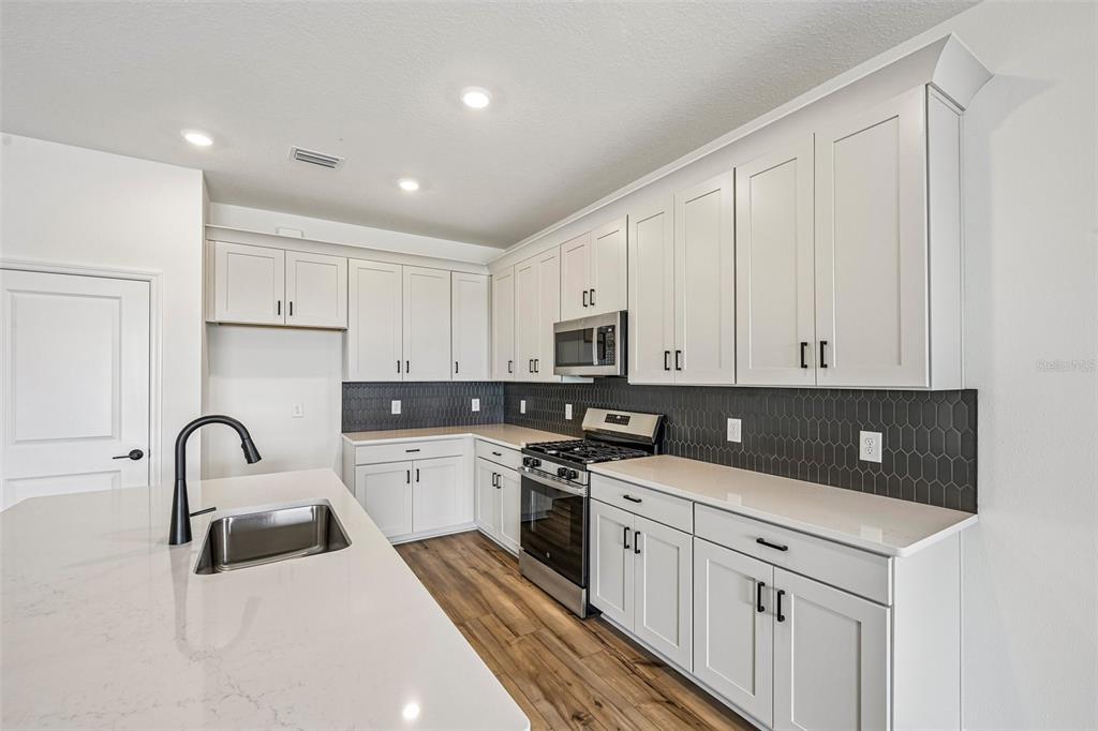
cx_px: 549
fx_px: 457
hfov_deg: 100.4
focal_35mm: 15
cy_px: 366
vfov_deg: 77.3
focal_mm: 15
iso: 400
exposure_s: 1/25
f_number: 8
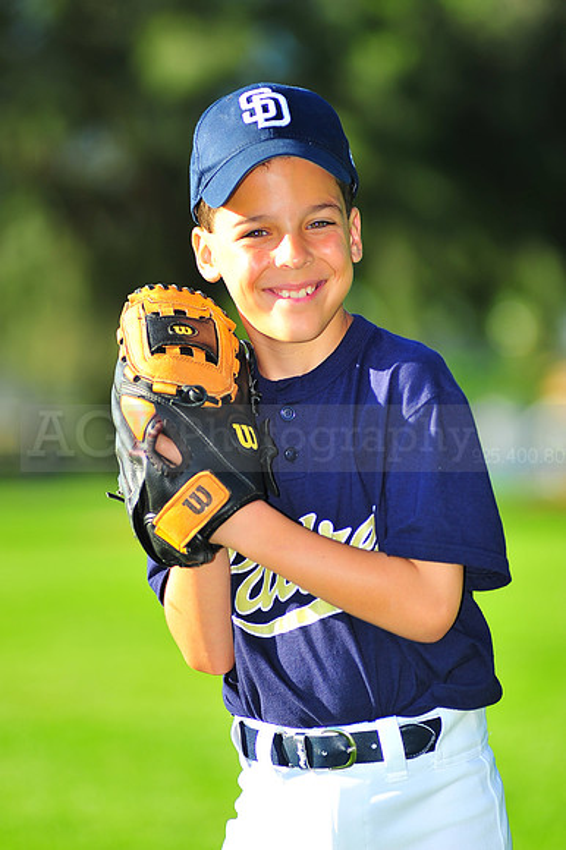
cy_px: 425
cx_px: 283
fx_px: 4250
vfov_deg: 11.4
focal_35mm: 180
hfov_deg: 7.6
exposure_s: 1/1000
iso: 200
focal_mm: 180
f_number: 3.5
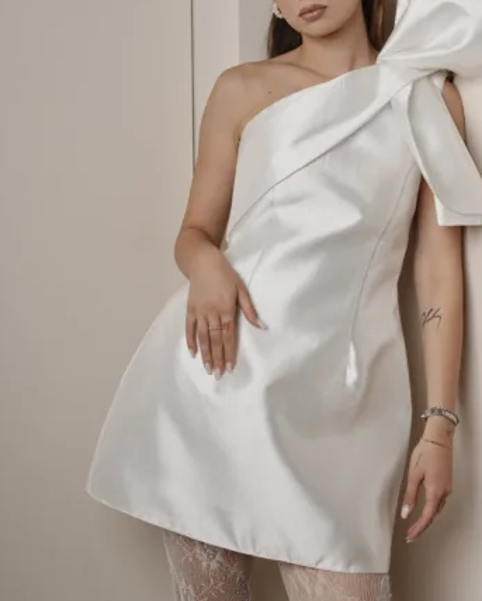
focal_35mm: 69
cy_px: 188
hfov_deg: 22.1
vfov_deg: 27.3
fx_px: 1229
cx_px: 294
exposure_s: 1/125
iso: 80
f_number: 2.8
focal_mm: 50
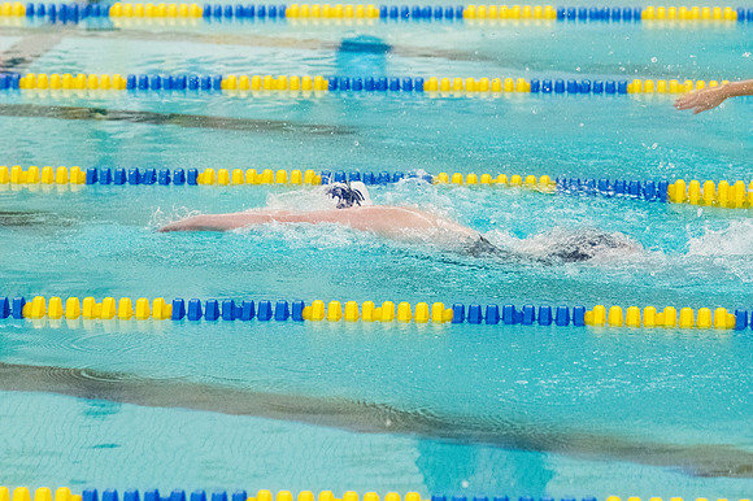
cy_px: 250
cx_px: 376
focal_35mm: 217
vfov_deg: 6.3
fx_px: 4536
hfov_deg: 9.5
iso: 8000
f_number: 4.5
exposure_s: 1/1250
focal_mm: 145
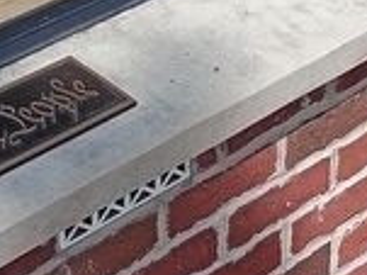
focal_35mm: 154
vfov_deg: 9.2
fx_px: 1631
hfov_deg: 12.8
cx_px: 151
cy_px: -212
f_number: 1.8
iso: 102
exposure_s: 1/1070
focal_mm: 4.27
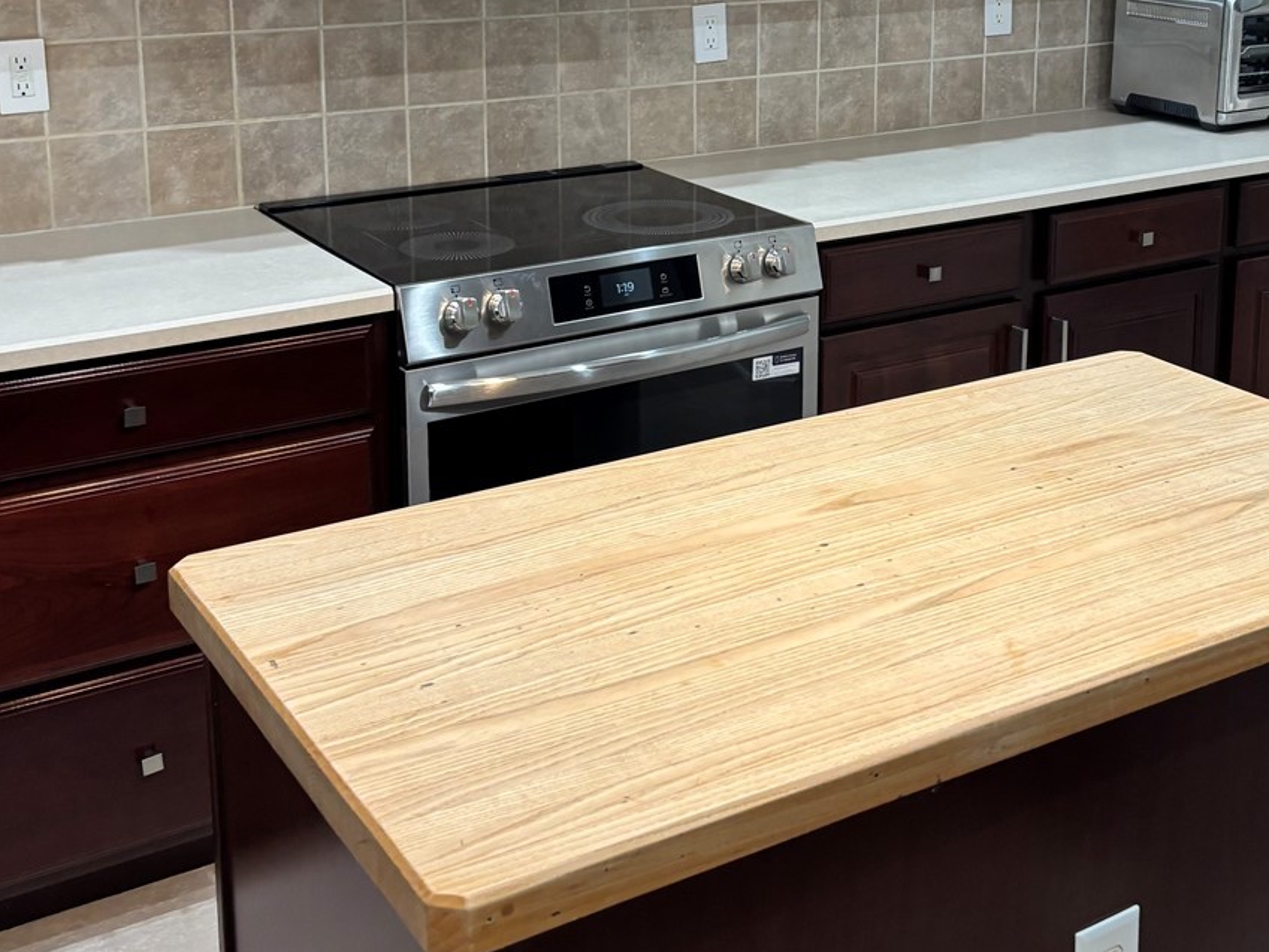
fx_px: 1797
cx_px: 815
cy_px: 155
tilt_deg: -11.5
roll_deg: -0.1
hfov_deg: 38.6
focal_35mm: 49
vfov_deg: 28.9
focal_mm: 5.96
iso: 125
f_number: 1.6
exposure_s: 1/60
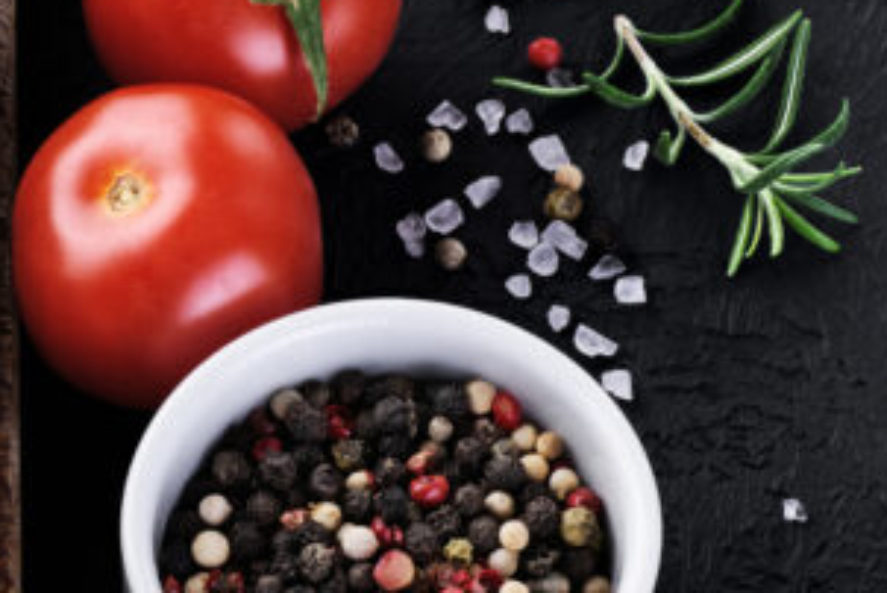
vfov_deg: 4.5
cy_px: 327
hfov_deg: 6.7
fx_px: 7522
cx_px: 247
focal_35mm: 305
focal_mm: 90
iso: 31
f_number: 14
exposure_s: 1/125
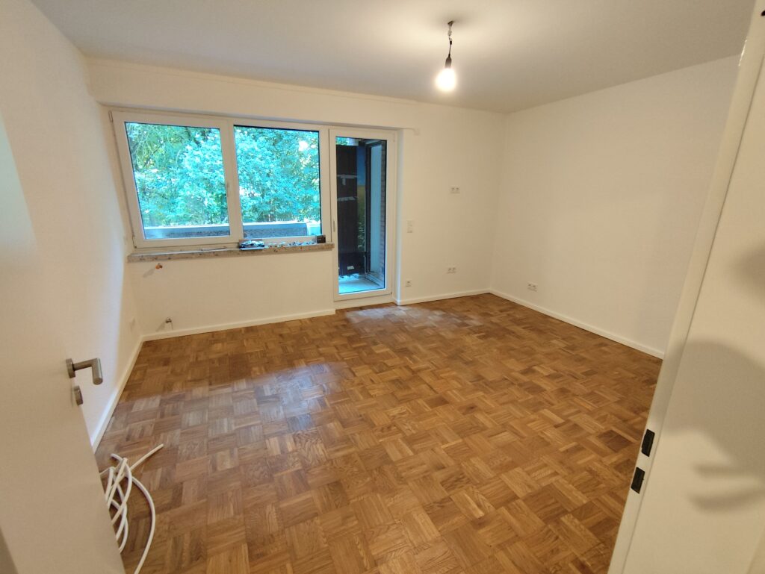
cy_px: 287
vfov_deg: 78.2
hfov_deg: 94.5
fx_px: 354
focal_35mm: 16
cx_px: 382
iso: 400
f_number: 2.2
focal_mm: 1.65
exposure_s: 1/33.3
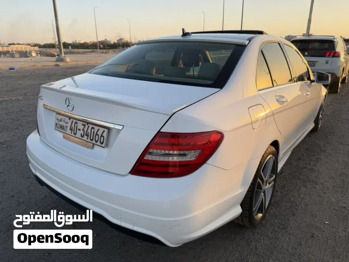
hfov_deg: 71.6
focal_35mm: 24
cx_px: 174
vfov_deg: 56.8
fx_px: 242
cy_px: 131
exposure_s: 1/1122
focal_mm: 6.76
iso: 80
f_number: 1.78
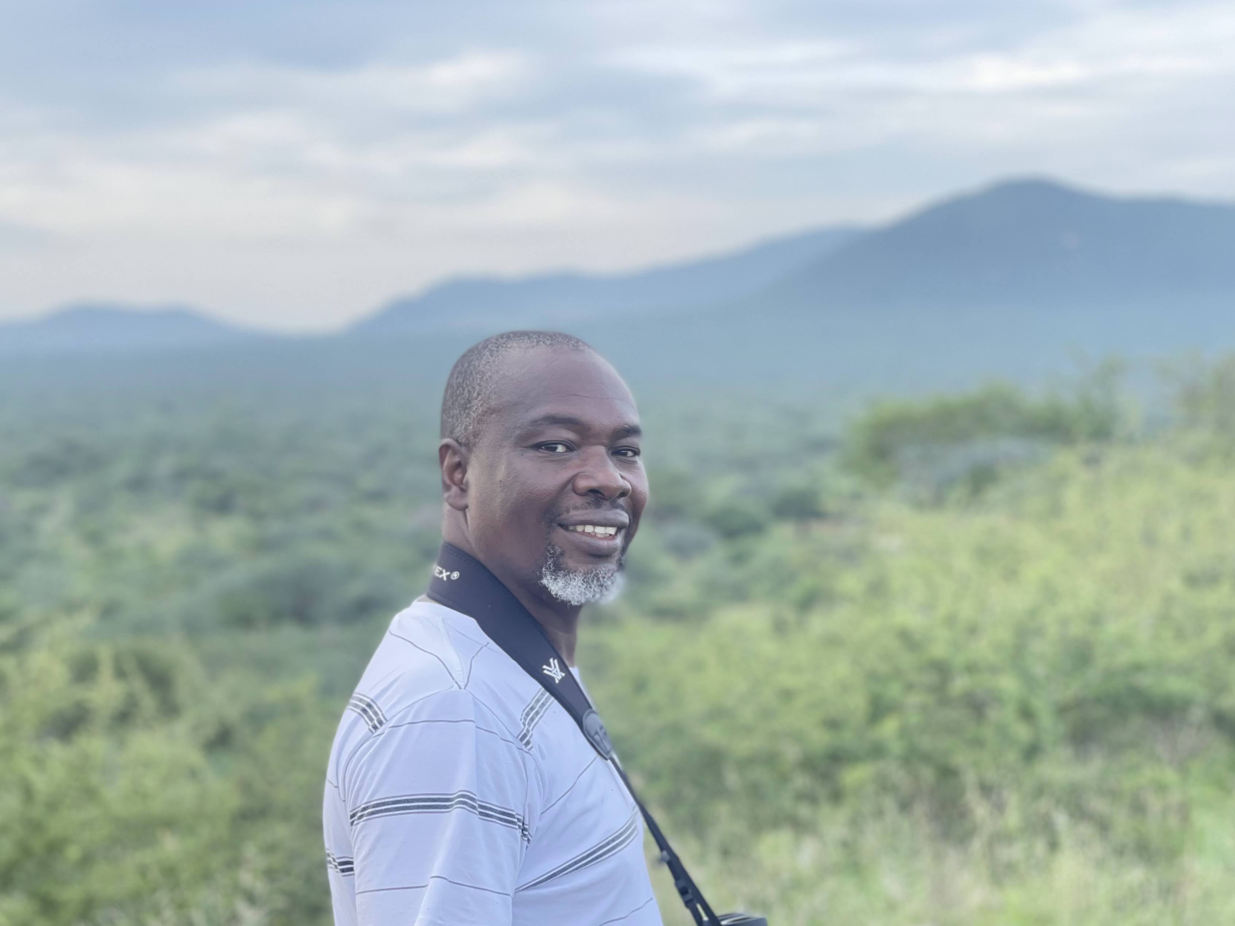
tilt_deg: -2.8
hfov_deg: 25.6
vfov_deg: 19.4
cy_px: 505
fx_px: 2712
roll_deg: +0.9
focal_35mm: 76
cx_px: 664
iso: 20
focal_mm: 7.5
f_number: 2.2
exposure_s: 1/121
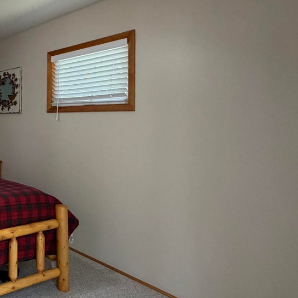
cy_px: 114
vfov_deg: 52.0
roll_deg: -0.1
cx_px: -41
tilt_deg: +1.0
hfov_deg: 40.5
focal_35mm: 31
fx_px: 302
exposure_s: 1/120
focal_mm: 2.22
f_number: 2.2
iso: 320
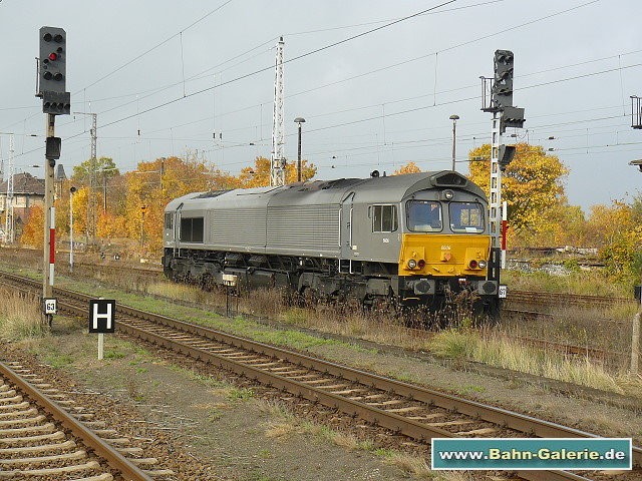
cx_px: 321
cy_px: 240
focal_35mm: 59
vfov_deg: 24.8
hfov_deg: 32.7
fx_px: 1094
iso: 100
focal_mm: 9.9
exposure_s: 1/320
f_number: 3.6
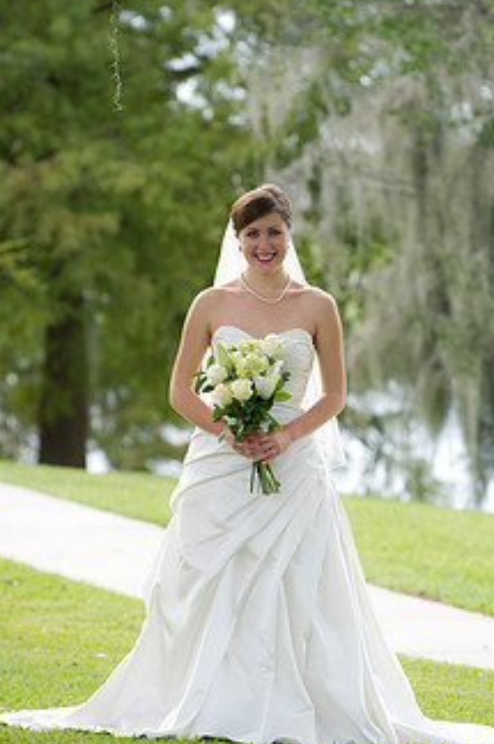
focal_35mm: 278
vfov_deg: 7.4
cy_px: 372
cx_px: 304
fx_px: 5740
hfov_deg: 4.9
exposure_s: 1/250
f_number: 3.5
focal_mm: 200
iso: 320
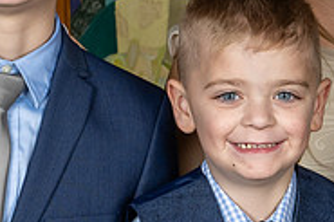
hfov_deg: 6.0
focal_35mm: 344
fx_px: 3189
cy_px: 59
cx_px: 425
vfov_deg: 4.0
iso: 320
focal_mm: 55
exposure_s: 1/200
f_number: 8
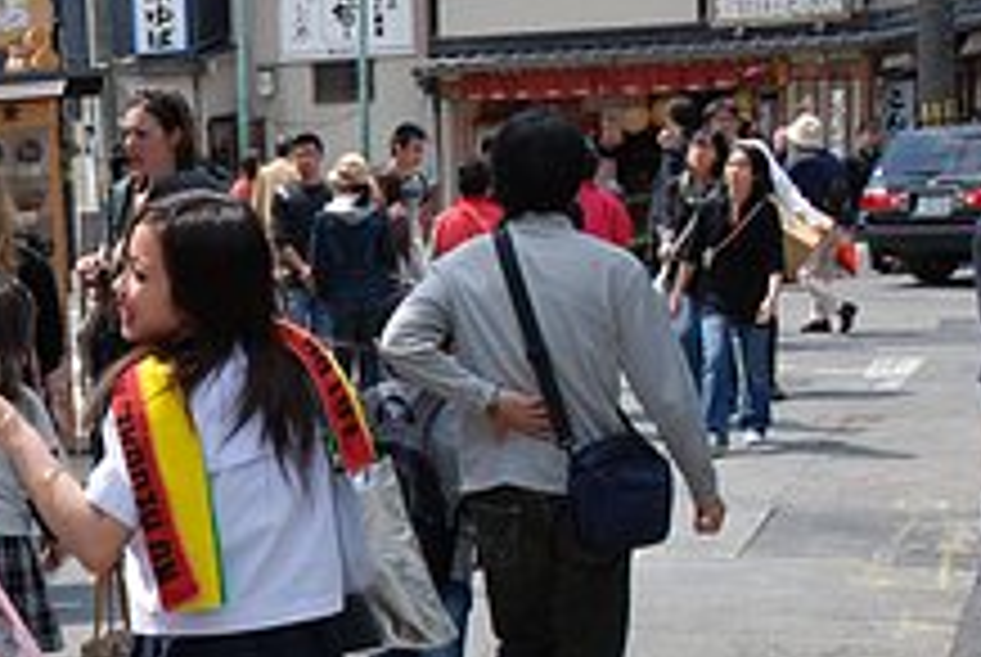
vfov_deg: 14.3
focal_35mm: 95
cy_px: 612
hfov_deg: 20.3
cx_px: -140
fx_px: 2597
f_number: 8
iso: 200
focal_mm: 27
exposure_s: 1/200
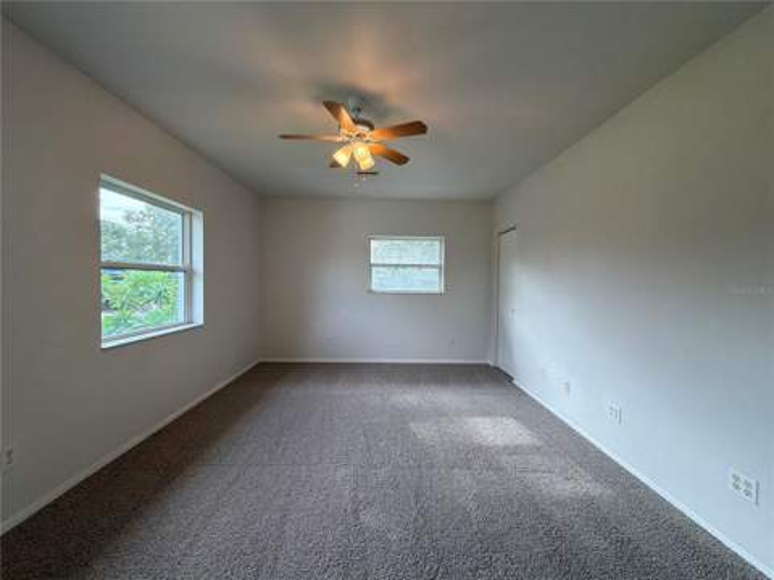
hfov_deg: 102.1
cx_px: 387
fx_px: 313
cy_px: 290
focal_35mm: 14
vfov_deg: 85.7
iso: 200
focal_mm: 2.22
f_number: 2.2
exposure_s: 1/120
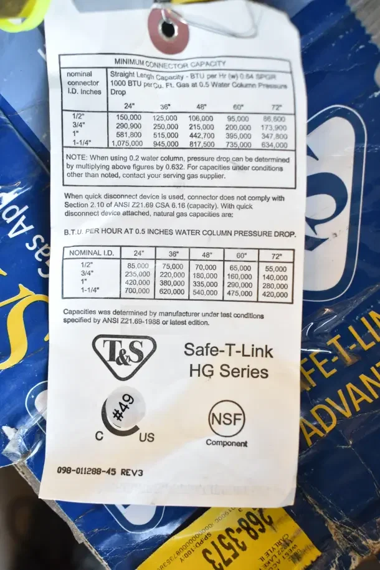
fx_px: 759
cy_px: 285
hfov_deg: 28.1
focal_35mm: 48
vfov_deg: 41.1
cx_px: 190
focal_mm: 32
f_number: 4.5
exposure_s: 1/50
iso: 800
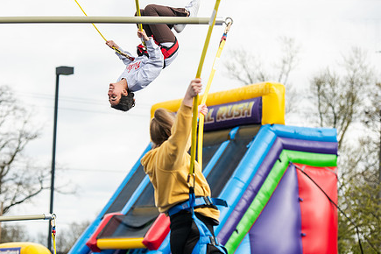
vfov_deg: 9.8
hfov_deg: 14.7
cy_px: 107
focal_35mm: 140
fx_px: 1482
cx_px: 173
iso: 125
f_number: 3.5
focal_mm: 105
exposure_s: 1/1000
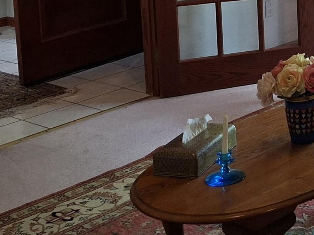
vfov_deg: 16.3
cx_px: 443
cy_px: -81
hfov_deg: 20.4
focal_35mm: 85
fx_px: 771
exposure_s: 1/120
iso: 125
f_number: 1.8
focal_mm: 5.54
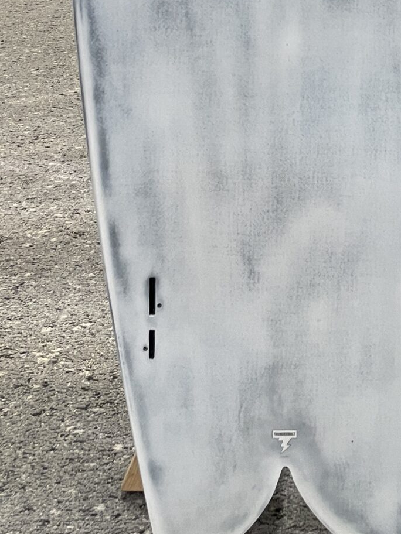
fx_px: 1128
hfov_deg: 20.0
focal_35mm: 73
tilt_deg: -2.7
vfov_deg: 24.0
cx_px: 290
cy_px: -129
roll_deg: +0.8
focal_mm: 4.2
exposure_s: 1/60
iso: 80
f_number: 1.6
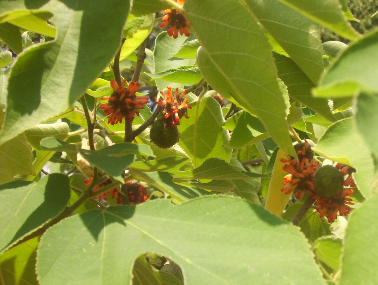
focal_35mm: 78
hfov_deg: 25.0
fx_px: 854
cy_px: 142
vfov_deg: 19.0
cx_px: 189
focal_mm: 12.09
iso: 100
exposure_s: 1/529
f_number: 3.94
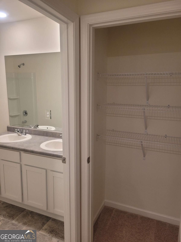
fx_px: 181
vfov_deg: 67.3
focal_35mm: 26
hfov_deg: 53.1
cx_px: 90
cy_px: 121
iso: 250
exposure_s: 1/120
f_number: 1.8
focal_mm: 5.4
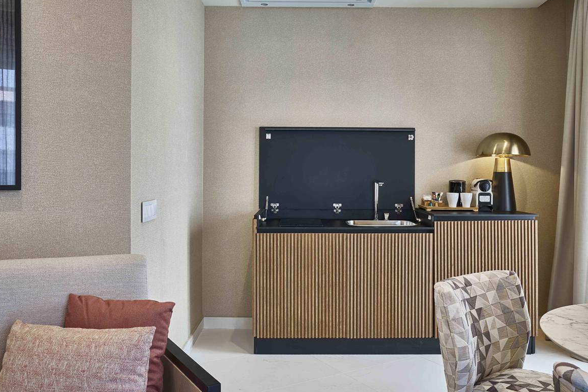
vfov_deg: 41.1
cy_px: 205
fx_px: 523
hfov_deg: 58.7
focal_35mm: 32
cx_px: 286
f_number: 14
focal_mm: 29
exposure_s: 6
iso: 100
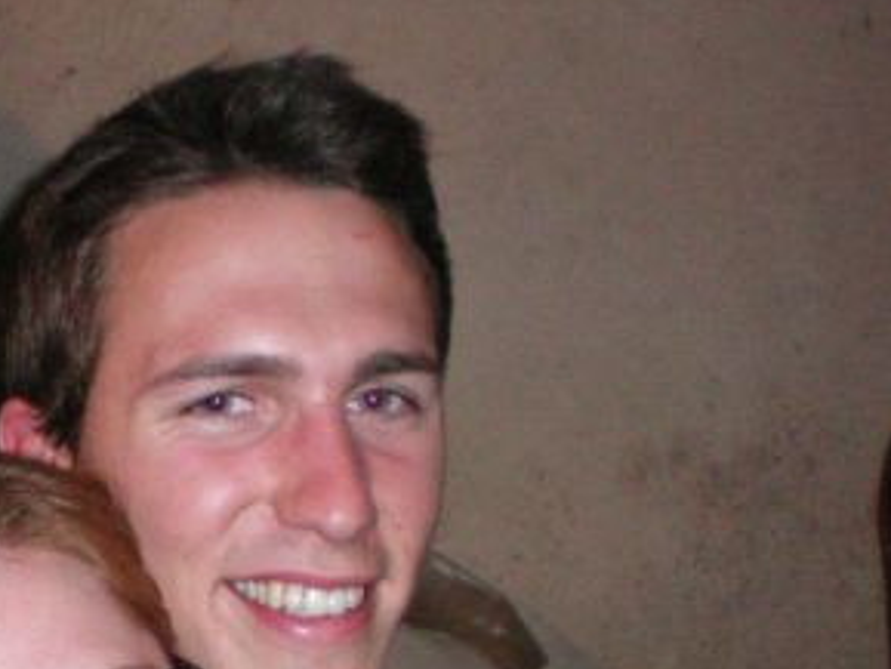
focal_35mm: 86
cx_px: 150
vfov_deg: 16.8
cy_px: 694
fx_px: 2215
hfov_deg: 22.4
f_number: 3.1
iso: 400
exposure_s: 1/60
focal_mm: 6.3
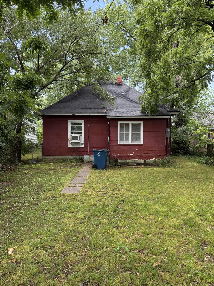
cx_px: 107
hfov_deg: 56.8
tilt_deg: +0.3
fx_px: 198
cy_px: 143
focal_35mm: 24
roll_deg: -0.9
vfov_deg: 71.6
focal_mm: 6.76
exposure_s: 1/246
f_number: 1.78
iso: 100
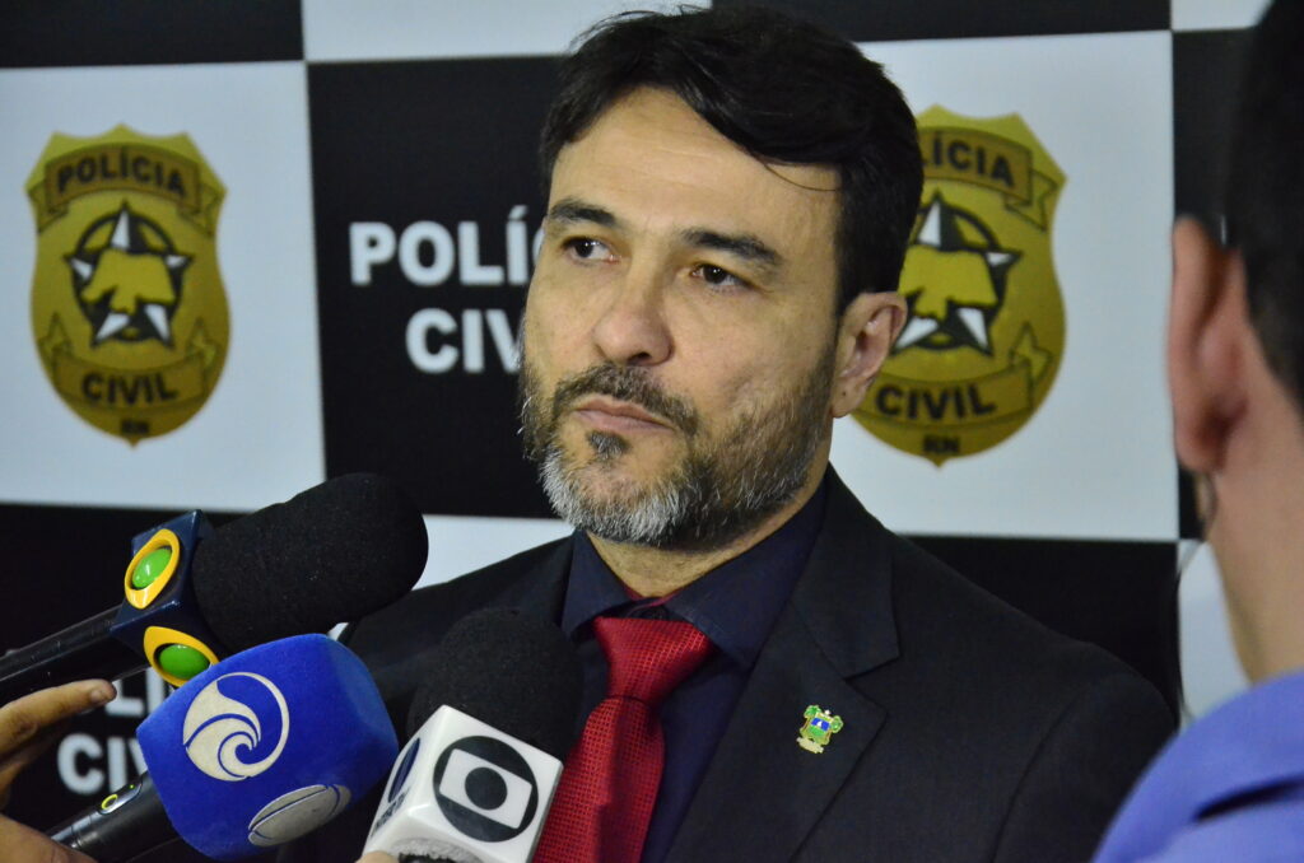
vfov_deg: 13.0
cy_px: 432
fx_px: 3795
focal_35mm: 105
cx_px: 652
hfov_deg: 19.5
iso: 6400
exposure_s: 1/200
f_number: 7.1
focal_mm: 70
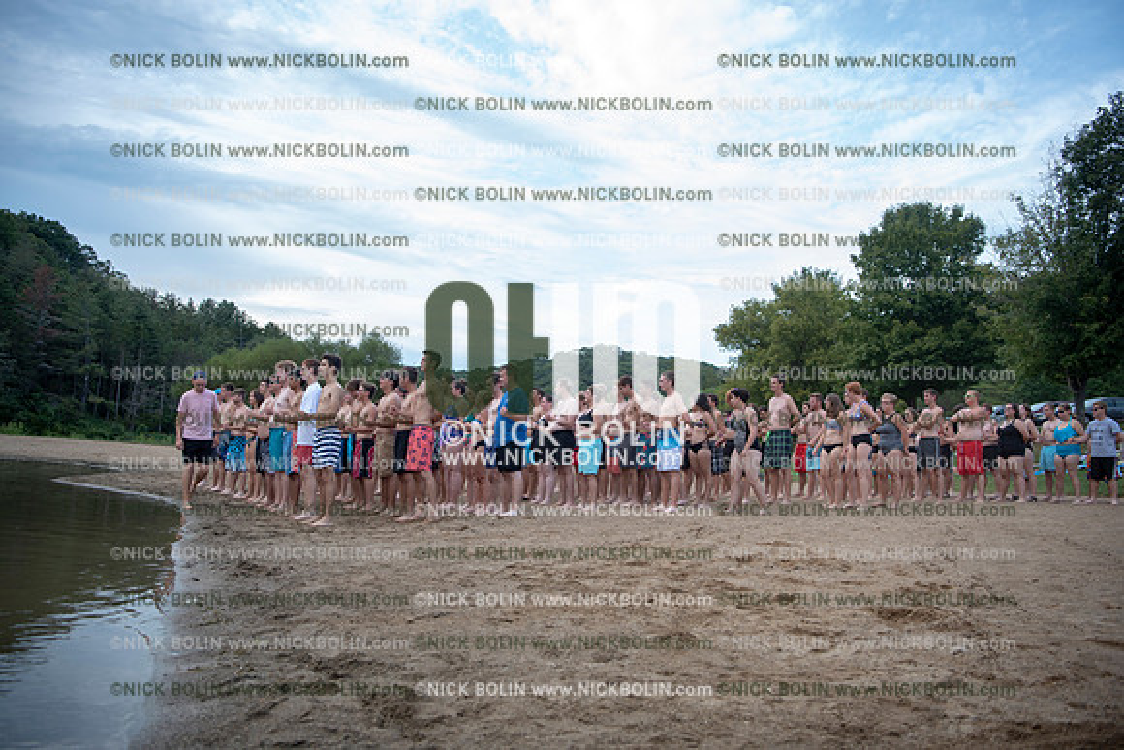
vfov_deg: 41.1
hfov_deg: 58.7
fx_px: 999
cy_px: 375
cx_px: 562
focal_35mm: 32
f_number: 3.2
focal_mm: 32
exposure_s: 1/320
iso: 160
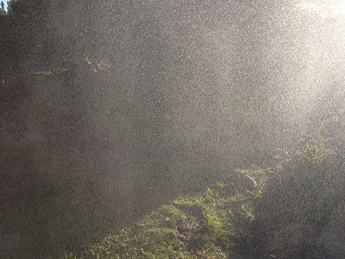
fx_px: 429
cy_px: 164
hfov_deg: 43.8
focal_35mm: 43
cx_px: 184
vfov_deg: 33.4
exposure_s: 1/889
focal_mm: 4.13
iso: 50
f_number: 2.4
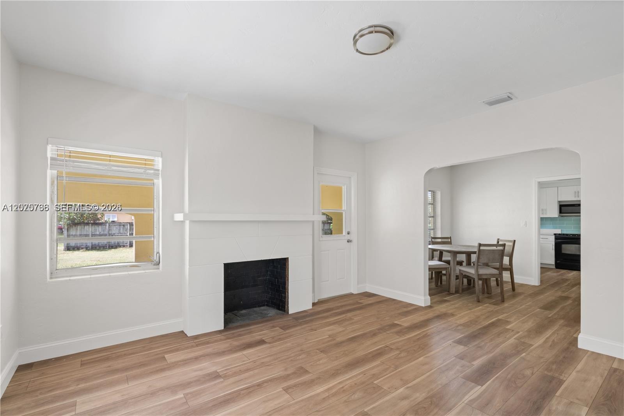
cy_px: 208
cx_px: 312
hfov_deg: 96.7
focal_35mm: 16
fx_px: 277
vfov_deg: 73.7
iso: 100
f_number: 7.1
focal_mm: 16
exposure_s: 1/2
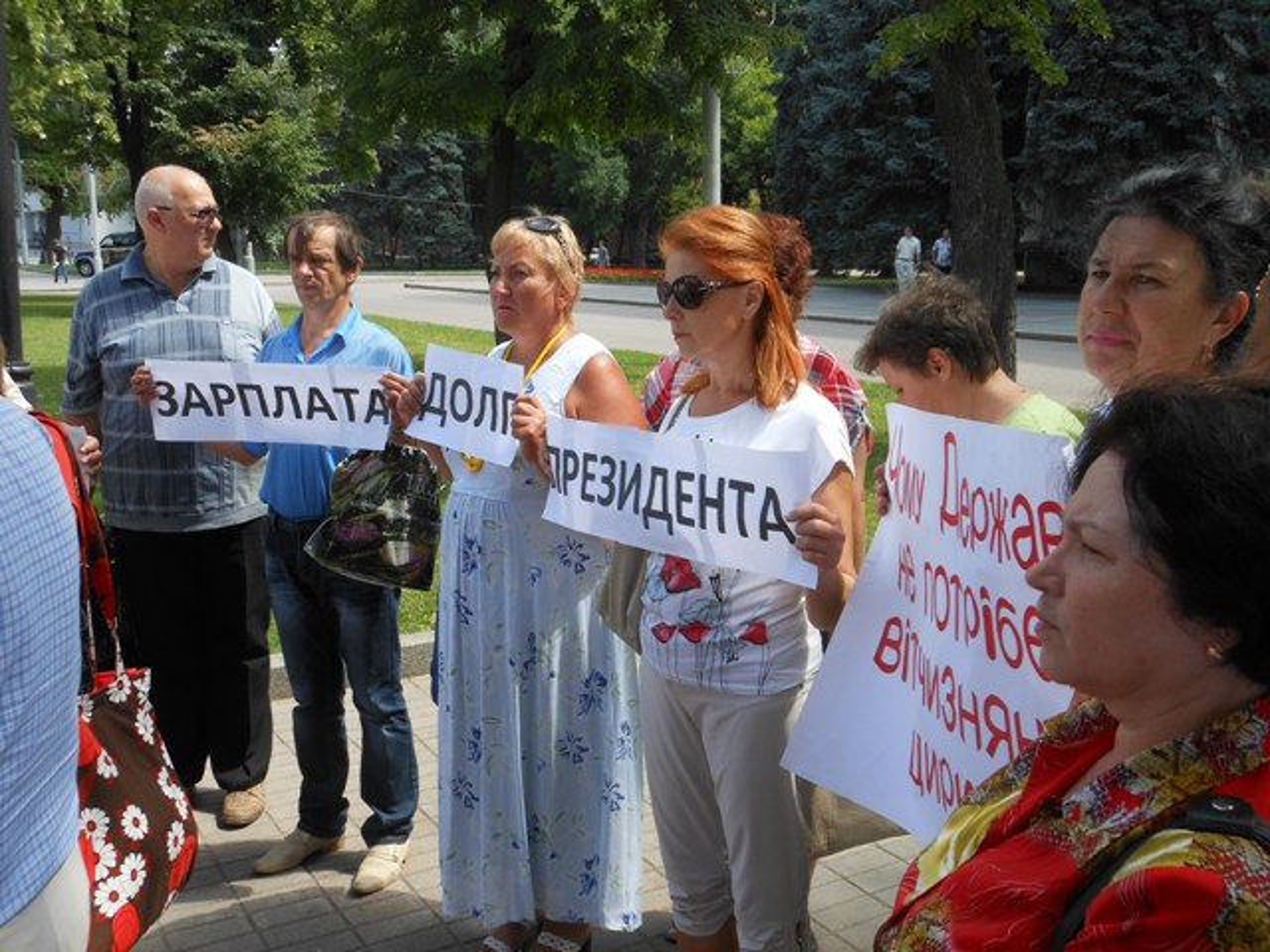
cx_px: 635
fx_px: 1394
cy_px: 476
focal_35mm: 38
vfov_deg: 37.7
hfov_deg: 49.0
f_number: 3.6
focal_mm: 6.8
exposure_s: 1/250
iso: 80
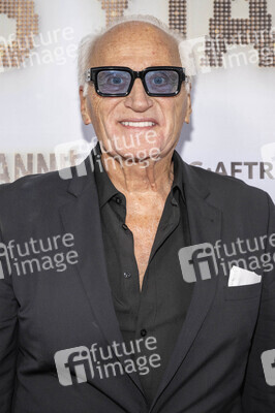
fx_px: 769
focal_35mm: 67
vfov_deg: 30.1
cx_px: 138
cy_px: 206
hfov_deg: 20.3
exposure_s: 1/200
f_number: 6.3
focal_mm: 67
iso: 640
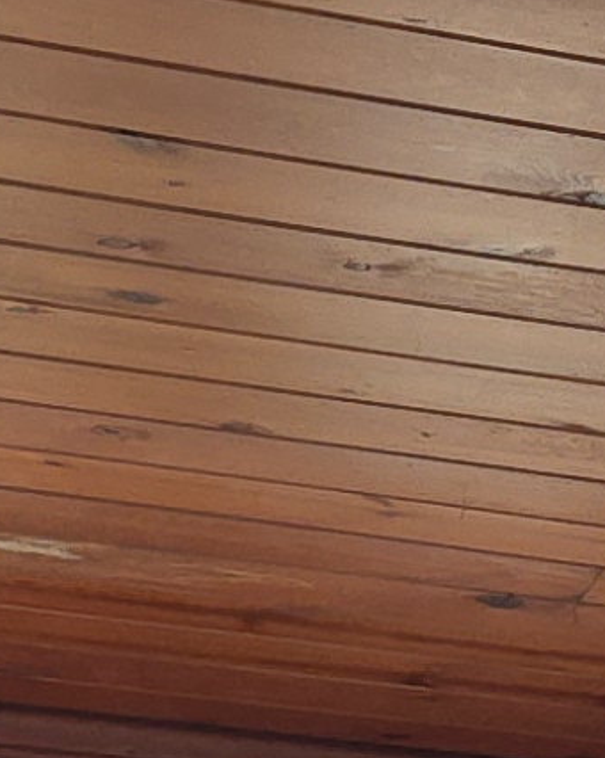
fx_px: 4729
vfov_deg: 8.6
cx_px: 1400
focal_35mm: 211
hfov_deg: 6.9
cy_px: 1553
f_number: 1.8
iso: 80
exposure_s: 1/60
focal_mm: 5.4
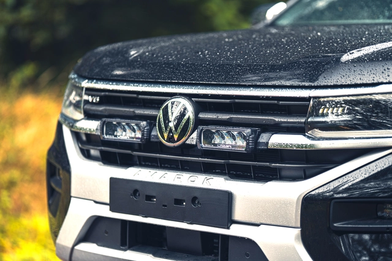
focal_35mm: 105
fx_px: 1144
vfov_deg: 13.0
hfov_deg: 19.5
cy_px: 130
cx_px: 196
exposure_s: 1/160
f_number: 1.4
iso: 100
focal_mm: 105
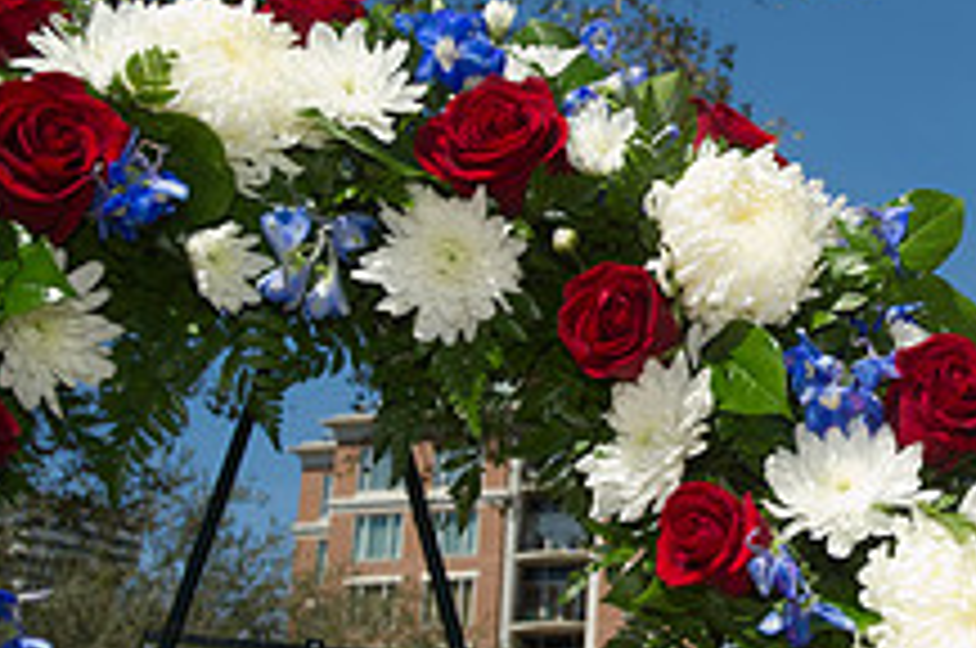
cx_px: 927
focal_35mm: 107
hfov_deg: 18.7
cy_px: 230
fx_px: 2897
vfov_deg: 12.7
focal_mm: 40
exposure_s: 1/320
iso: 200
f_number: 9
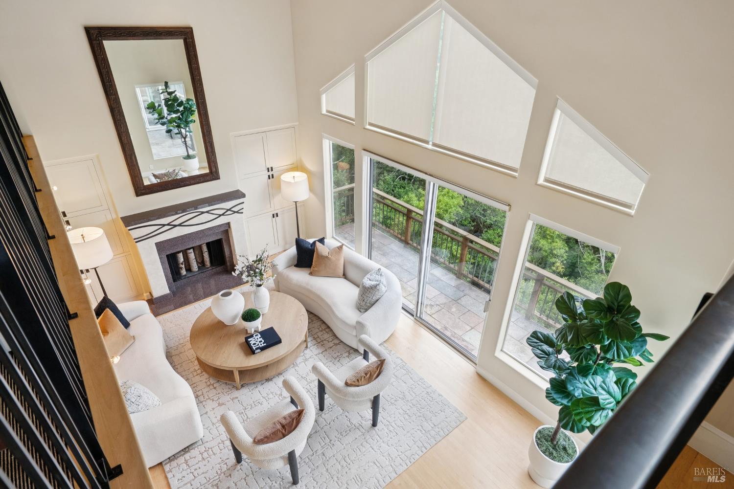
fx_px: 387
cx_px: 367
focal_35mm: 19
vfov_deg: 64.6
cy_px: 244
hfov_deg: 86.9
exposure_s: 1/160
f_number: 8
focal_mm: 19
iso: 640
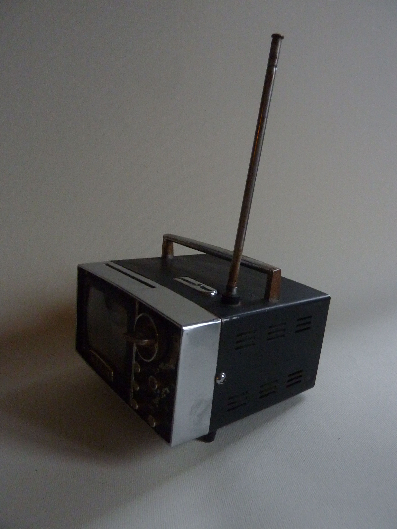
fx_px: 382
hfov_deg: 54.9
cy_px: 264
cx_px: 198
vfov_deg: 69.4
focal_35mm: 25
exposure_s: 1/8
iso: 400
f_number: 3.3
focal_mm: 4.1
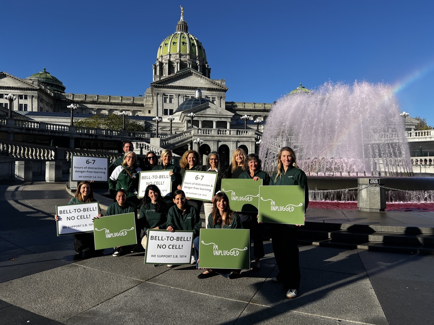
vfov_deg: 53.1
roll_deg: -0.5
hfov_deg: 67.3
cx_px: 217
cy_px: 162
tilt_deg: +0.5
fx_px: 326
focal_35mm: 26
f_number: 1.5
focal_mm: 5.7
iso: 50
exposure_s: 1/4444
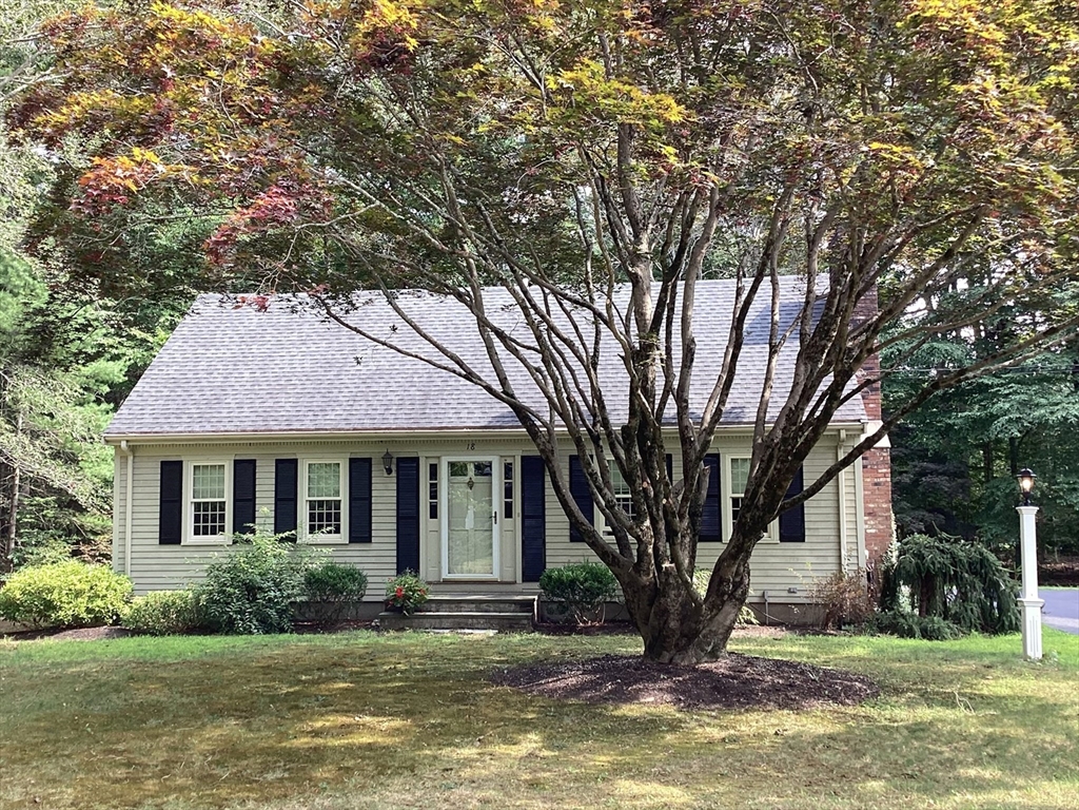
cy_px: 405
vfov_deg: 45.4
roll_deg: +0.3
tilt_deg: +4.5
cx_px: 540
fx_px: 966
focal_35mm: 31
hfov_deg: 58.4
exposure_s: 1/120
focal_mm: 3.3
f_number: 2.4
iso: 25
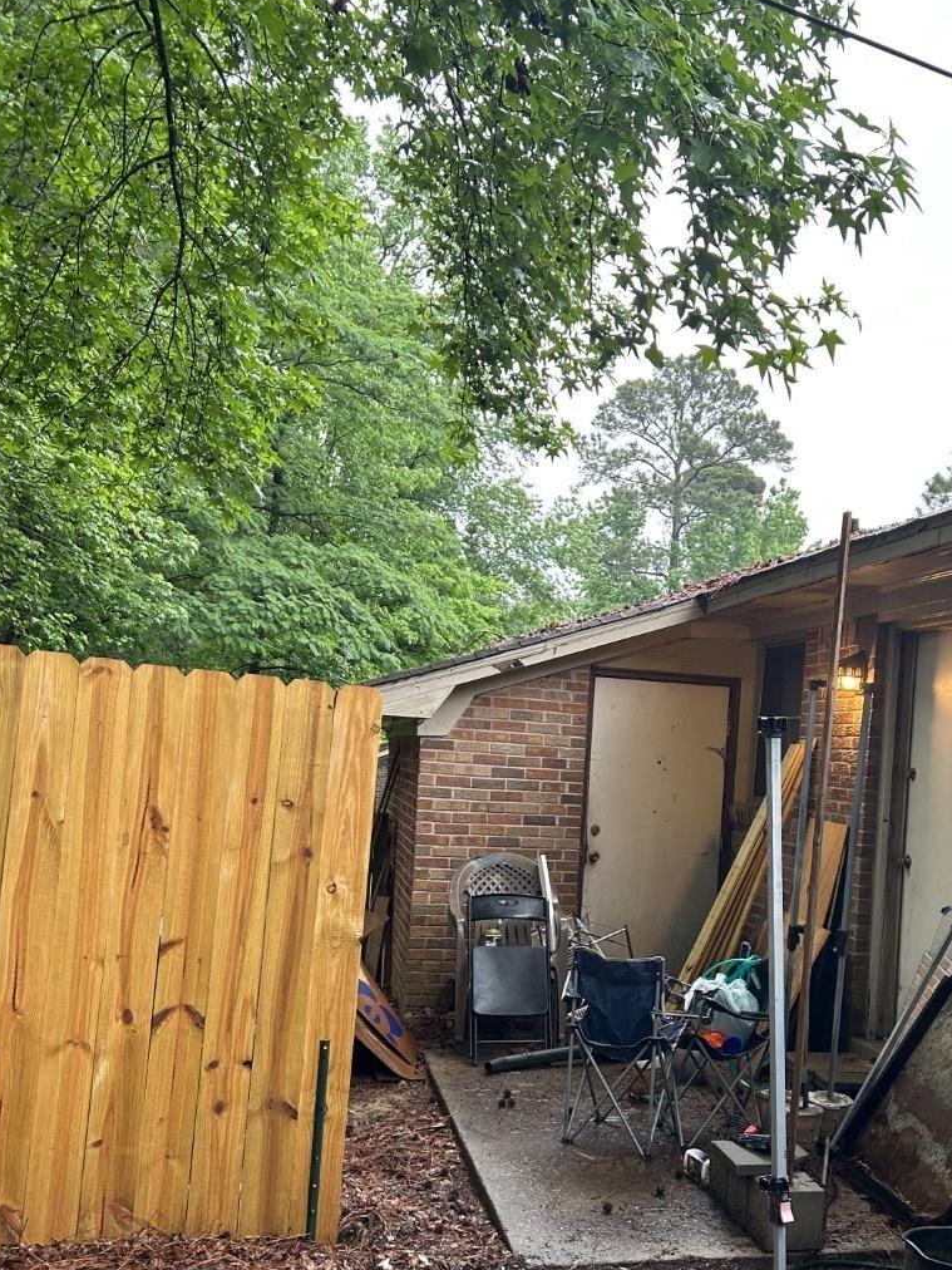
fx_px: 1357
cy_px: 788
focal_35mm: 37
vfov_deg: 49.7
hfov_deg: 38.0
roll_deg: -4.1
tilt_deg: -3.1
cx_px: 666
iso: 80
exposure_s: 1/121
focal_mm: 5.7
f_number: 1.5
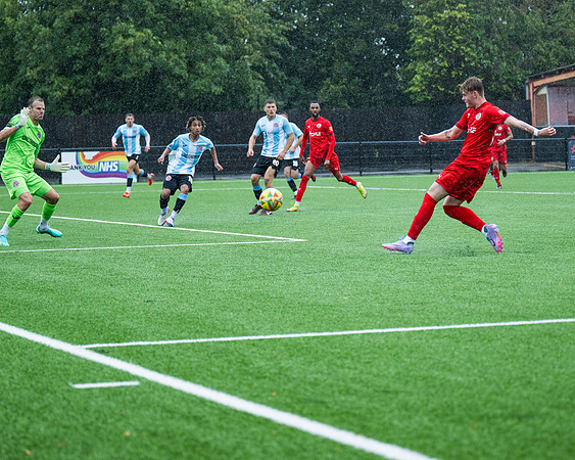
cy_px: 255
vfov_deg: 12.5
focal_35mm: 123
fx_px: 2092
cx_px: 383
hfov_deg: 15.6
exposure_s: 1/2500
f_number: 4
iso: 1000
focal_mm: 98
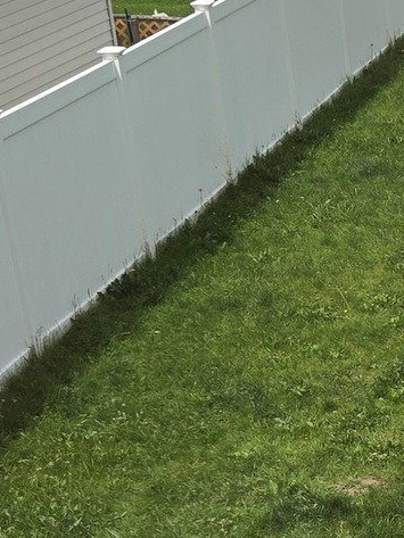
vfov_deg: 17.5
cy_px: 355
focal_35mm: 112
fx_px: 1742
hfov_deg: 11.5
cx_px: 881
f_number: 1.8
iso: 25
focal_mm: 5.4
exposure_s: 1/2222
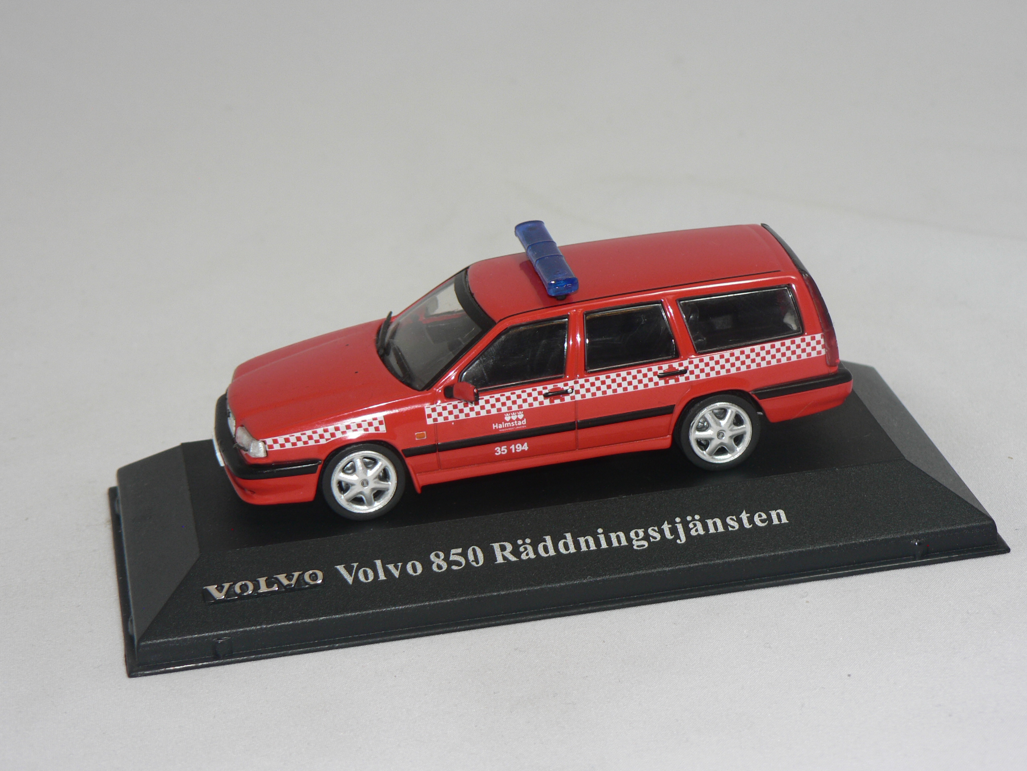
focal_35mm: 95
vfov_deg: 15.6
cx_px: 514
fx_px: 2818
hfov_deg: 20.7
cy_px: 386
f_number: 3.2
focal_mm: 15.8
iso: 80
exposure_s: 1/60
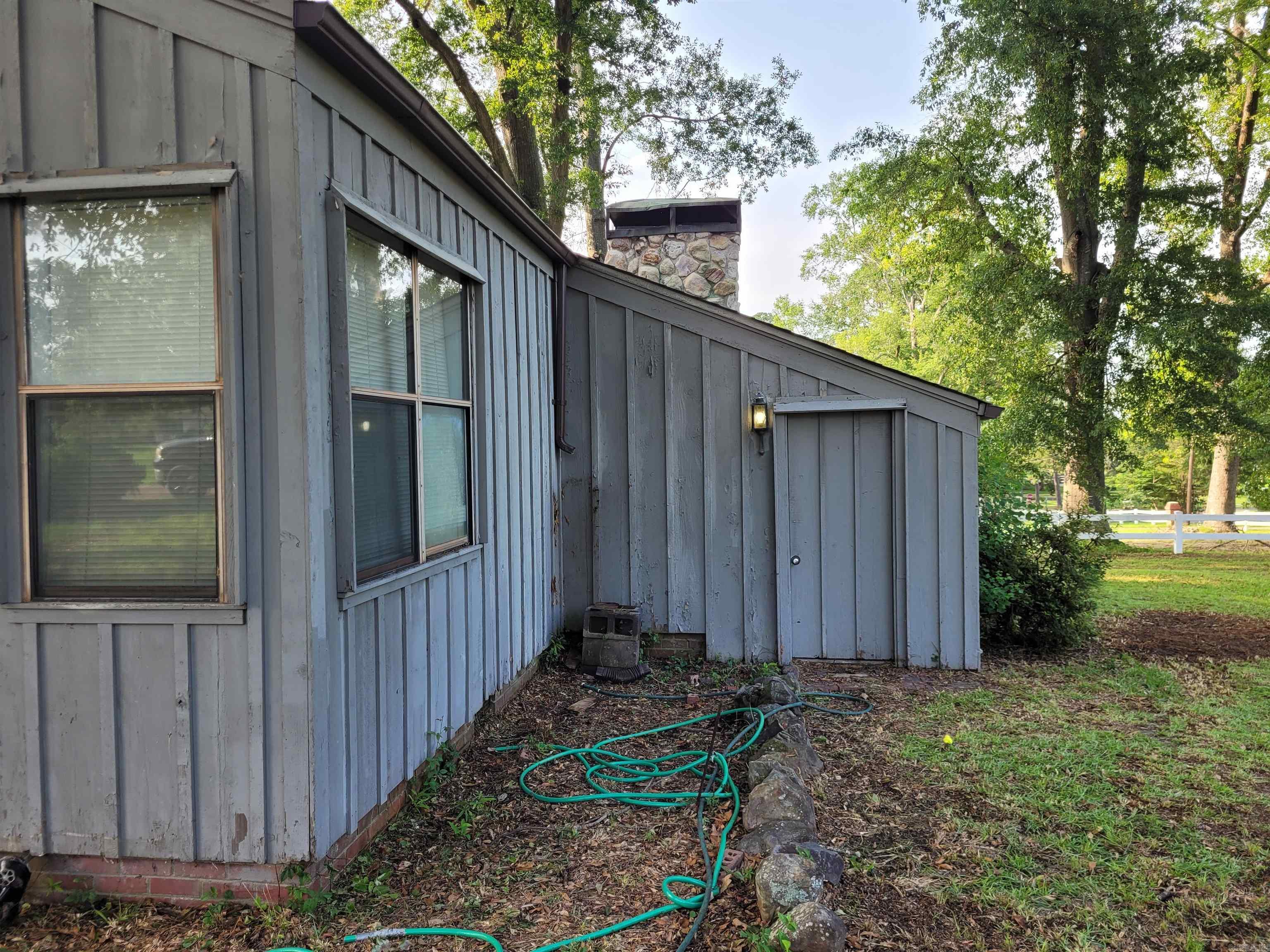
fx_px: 954
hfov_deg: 67.3
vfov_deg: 53.1
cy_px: 476
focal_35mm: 26
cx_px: 635
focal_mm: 5.4
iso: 40
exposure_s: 1/324
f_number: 1.8
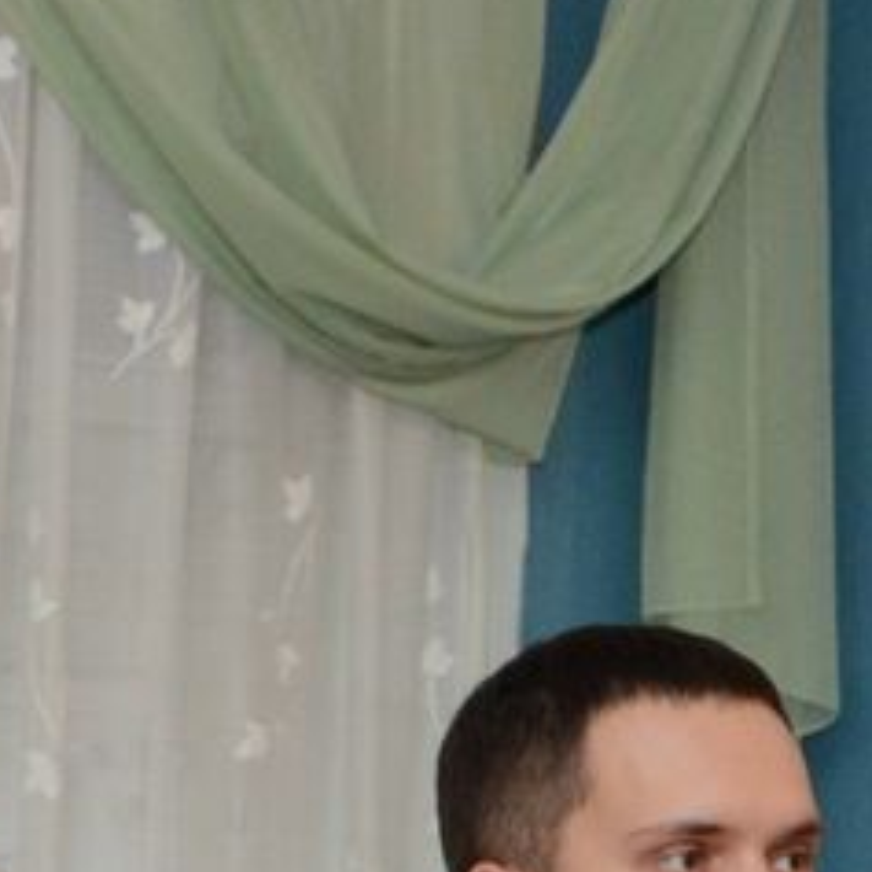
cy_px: 1503
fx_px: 6412
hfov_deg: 7.8
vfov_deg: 7.6
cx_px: 173
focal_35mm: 225
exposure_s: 1/125
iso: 1600
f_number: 4.2
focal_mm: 30
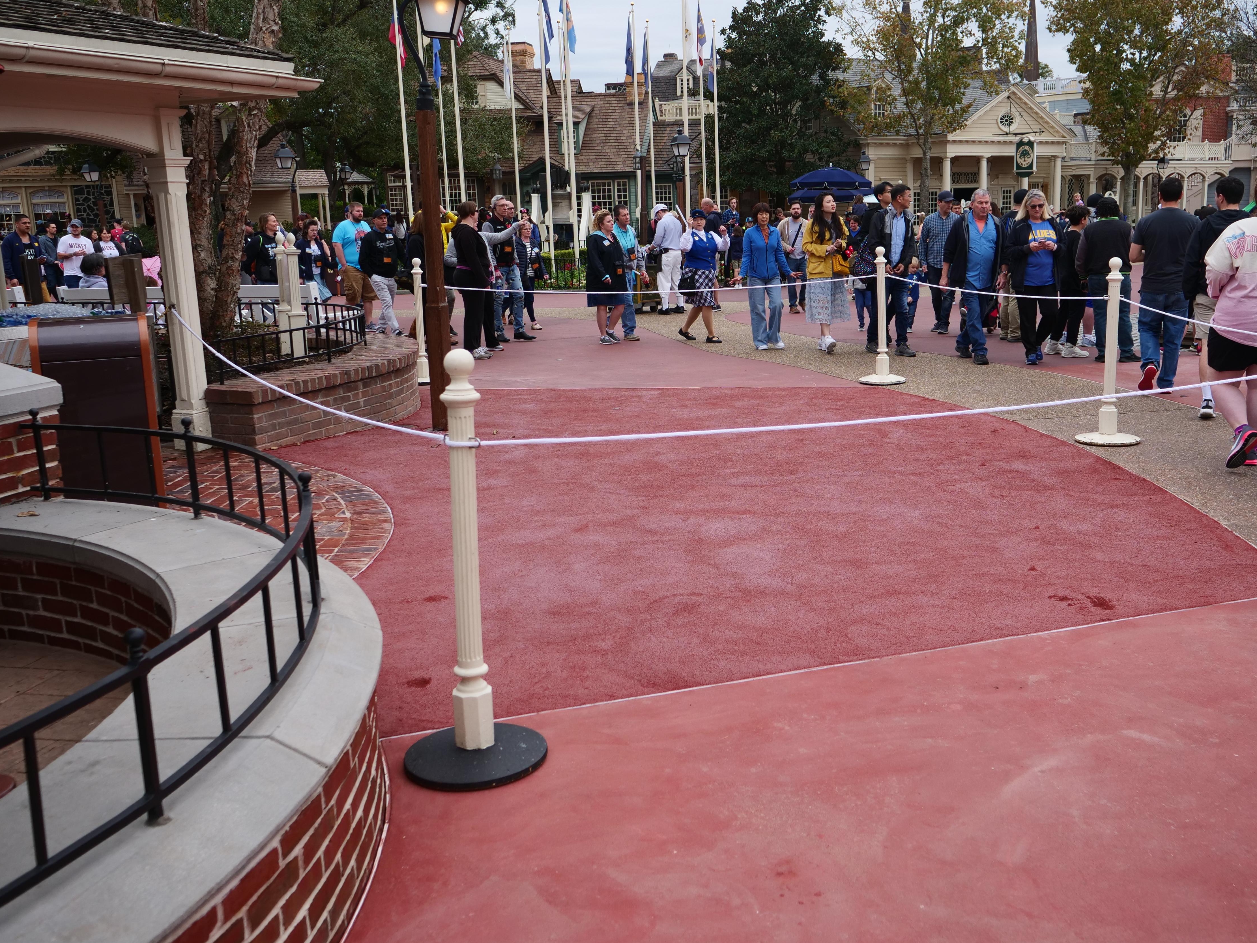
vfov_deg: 40.7
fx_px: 1271
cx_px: 714
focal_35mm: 35
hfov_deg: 52.5
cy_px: 468
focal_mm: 15
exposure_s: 1/1000
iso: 200
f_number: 3
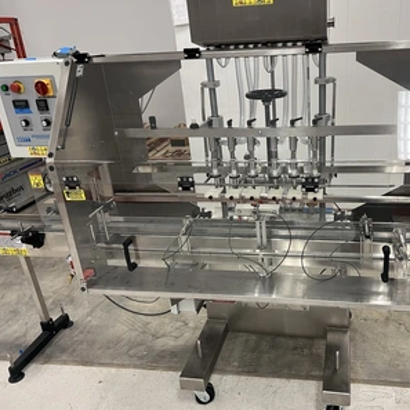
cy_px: 204
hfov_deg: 51.7
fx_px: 415
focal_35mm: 31
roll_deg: +2.8
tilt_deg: -21.8
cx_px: 268
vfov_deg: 52.5
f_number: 1.5
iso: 125
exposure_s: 1/60
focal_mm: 5.7
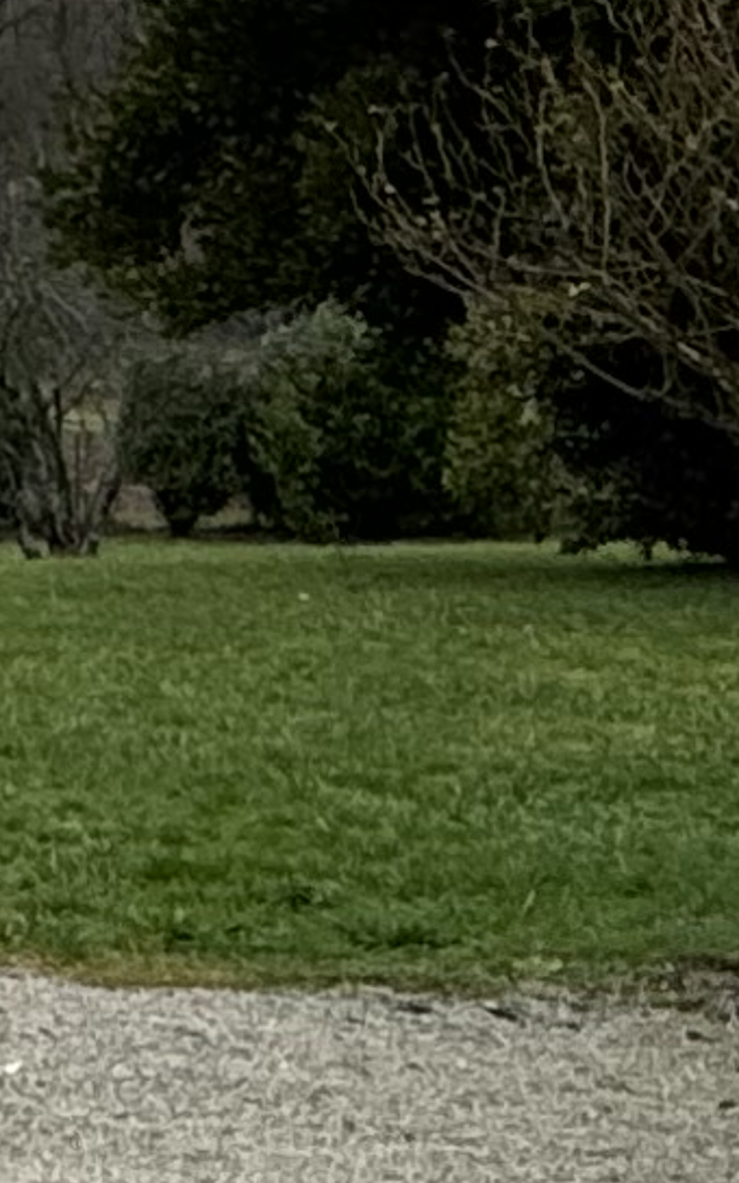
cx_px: -1478
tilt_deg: +0.3
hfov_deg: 9.4
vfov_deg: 18.8
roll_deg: -0.6
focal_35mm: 110
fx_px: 3545
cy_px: 298
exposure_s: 1/980
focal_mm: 2.22
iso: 40
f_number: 2.2
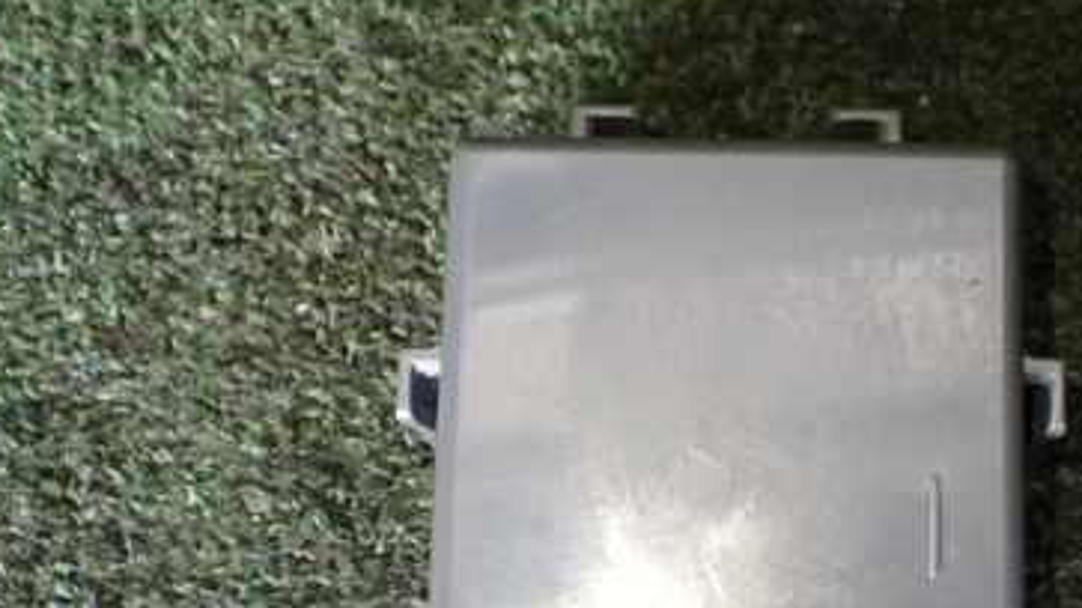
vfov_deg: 21.8
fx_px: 1549
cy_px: 519
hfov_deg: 38.1
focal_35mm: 54
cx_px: 709
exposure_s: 1/125
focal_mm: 5.4
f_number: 2.3
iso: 640
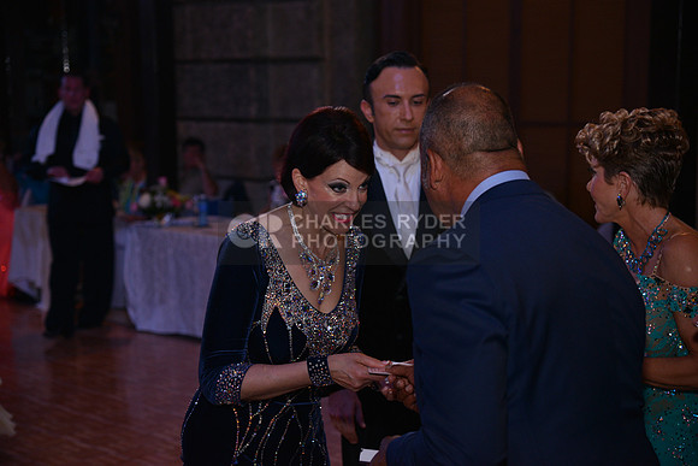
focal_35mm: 70
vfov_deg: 19.5
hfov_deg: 28.8
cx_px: 349
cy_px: 233
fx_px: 1357
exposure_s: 1/250
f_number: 4.5
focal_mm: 70
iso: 1000
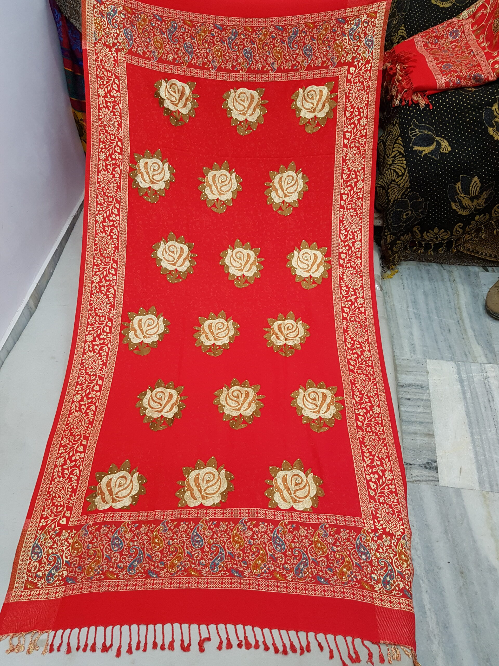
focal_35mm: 26
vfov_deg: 67.3
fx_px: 500
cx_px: 250
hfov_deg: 53.1
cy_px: 333
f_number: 1.7
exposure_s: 1/50
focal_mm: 4.2
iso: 200
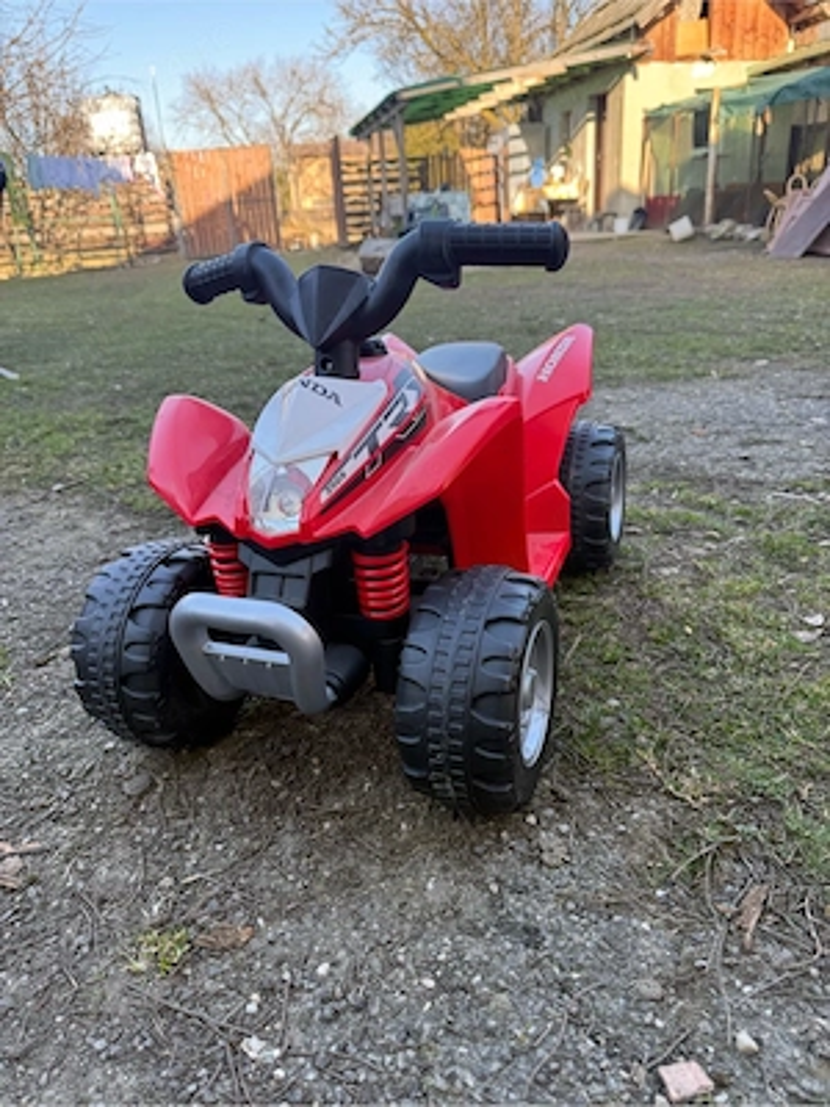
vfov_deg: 71.6
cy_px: 554
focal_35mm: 24
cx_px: 415
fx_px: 767
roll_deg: +1.7
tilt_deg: -23.8
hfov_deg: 56.8
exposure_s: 1/199
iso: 64
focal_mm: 6.76
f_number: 1.78
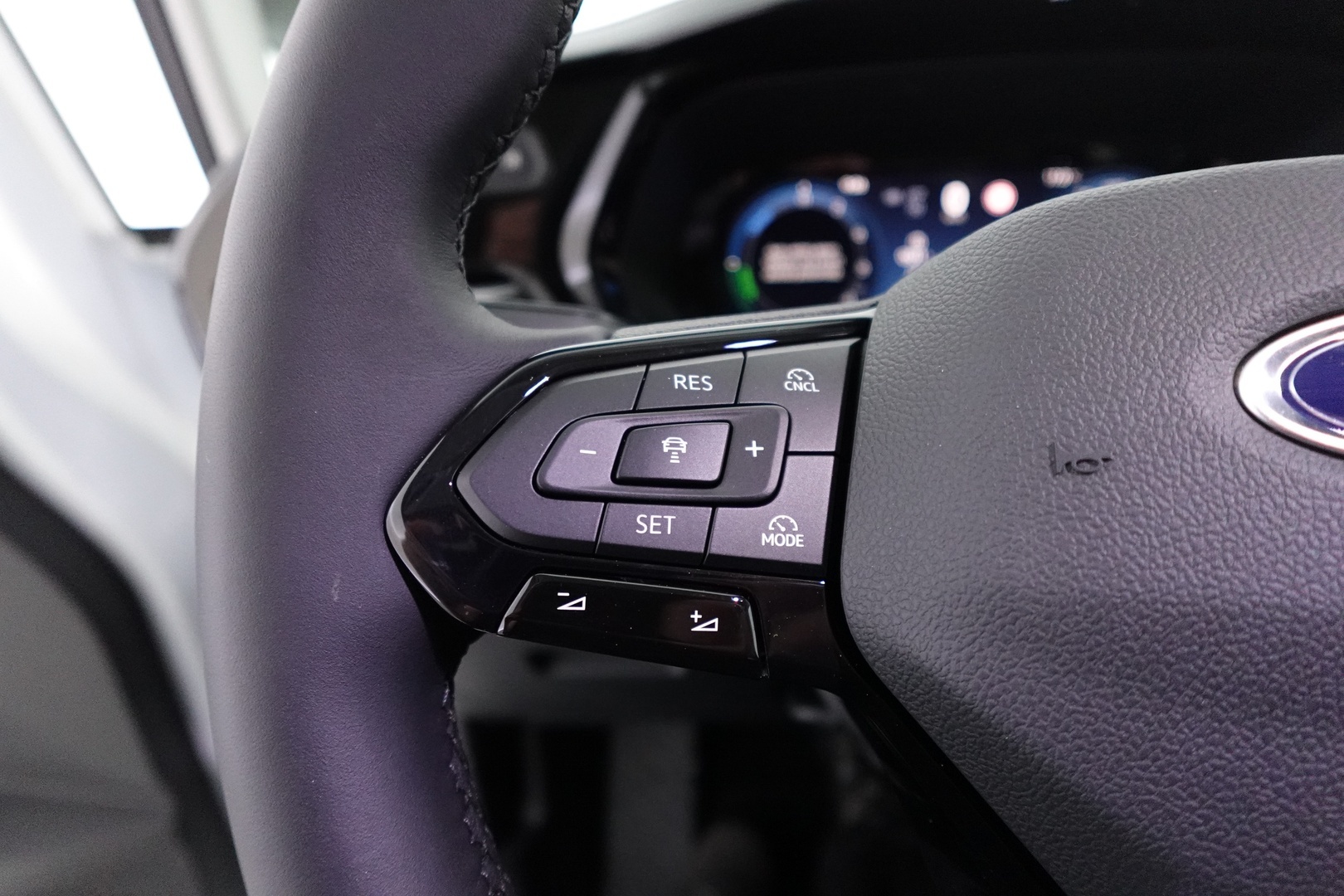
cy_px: 448
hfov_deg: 84.0
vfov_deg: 61.9
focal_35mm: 20
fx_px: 747
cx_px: 672
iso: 2000
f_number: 2
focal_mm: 7.6
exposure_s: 1/80
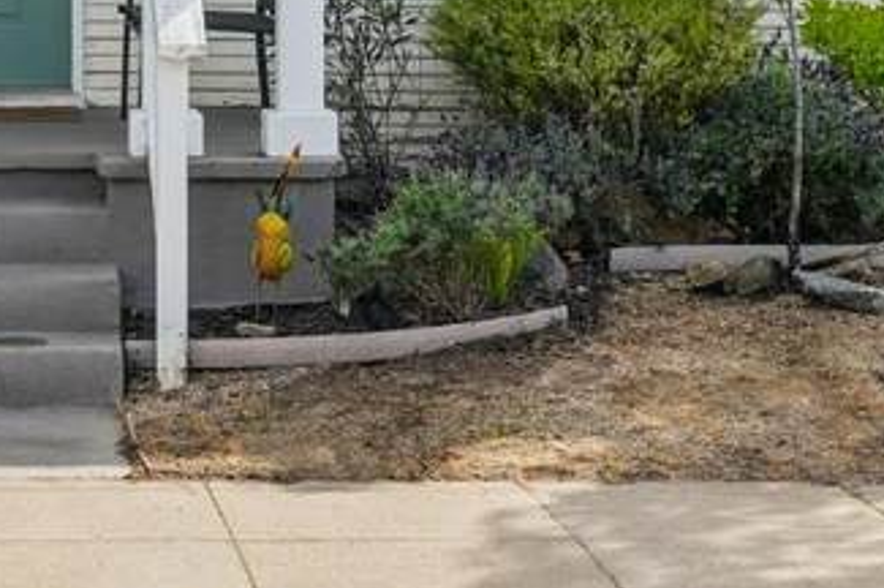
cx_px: -103
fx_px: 3335
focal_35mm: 136
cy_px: -125
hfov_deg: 14.7
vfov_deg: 9.9
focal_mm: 34.5
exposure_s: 1/640
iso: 400
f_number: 8
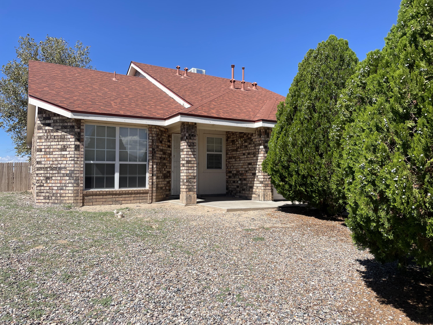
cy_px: 162
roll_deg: -0.1
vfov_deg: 53.1
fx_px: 325
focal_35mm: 26
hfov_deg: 67.3
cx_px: 216
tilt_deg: +1.9
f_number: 1.6
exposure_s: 1/3731
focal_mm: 4.2
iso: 32
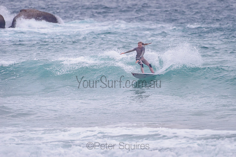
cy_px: 61
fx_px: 4019
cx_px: 145
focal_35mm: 613
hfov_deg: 3.4
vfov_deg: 2.2
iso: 900
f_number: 5.6
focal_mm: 500
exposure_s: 1/2000
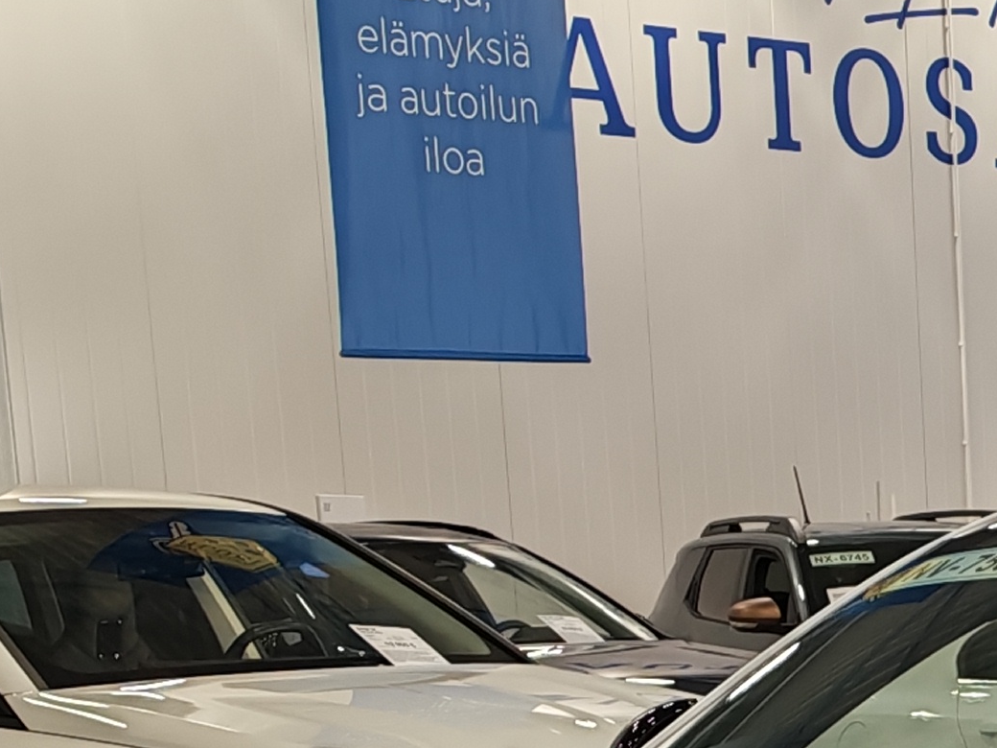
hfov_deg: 14.7
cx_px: 1160
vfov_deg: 10.7
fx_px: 3744
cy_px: 1363
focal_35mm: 130
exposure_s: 1/100
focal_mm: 6.12
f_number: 1.9
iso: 125
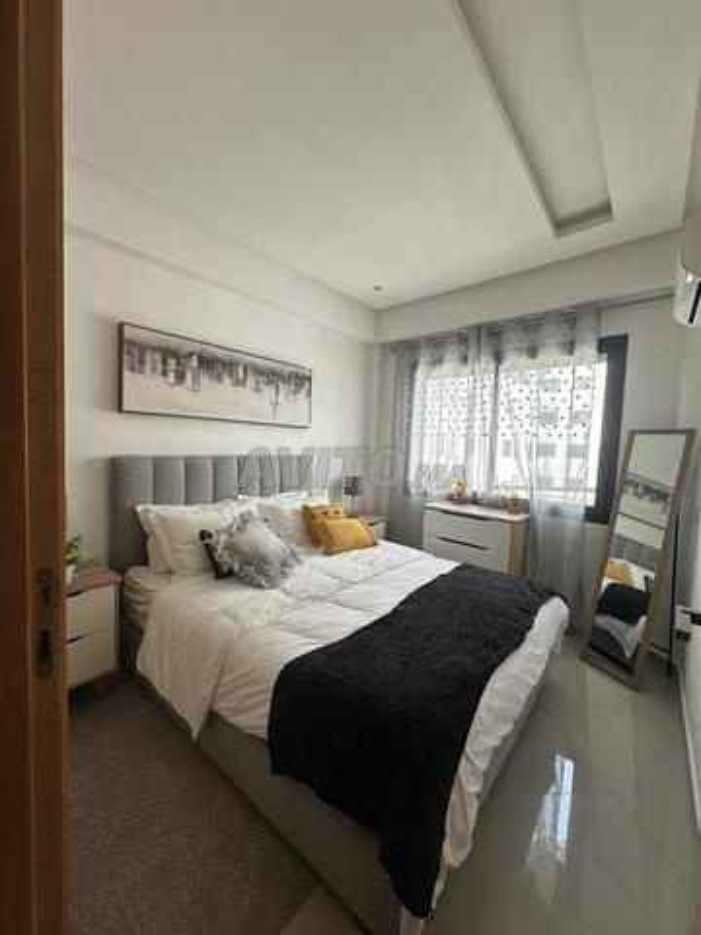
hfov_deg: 85.7
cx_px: 350
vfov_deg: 102.1
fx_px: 378
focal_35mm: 14
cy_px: 468
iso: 64
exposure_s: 1/99
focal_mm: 2.22
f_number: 2.2
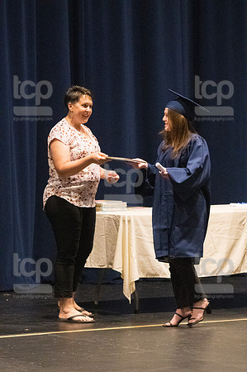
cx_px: 124
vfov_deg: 9.2
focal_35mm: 225
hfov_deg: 6.1
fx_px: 2321
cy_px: 186
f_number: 4.5
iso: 8000
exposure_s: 1/250
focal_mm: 150
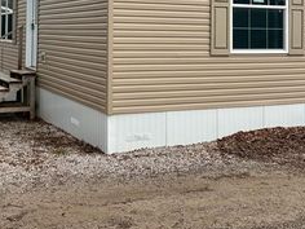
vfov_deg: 25.5
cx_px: 116
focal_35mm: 55
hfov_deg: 34.8
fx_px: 485
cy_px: 12
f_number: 1.6
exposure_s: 1/1517
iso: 50
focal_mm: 5.96
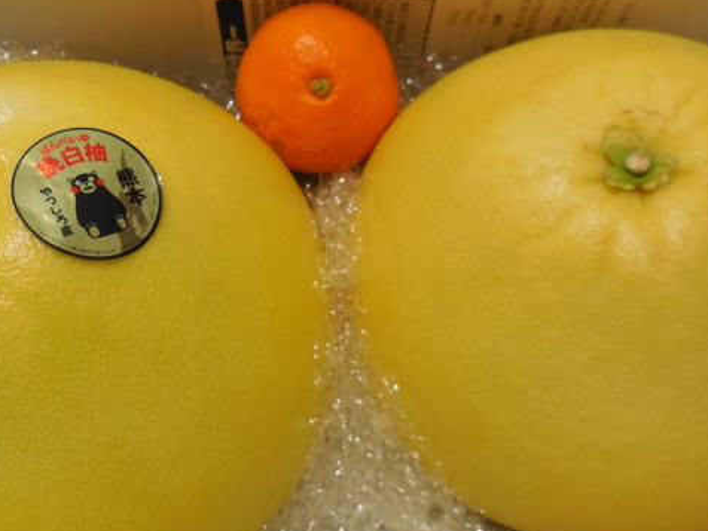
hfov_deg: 44.8
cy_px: 262
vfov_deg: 34.3
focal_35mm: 42
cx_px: 326
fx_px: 859
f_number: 3.1
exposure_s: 1/30
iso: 400
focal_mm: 4.5
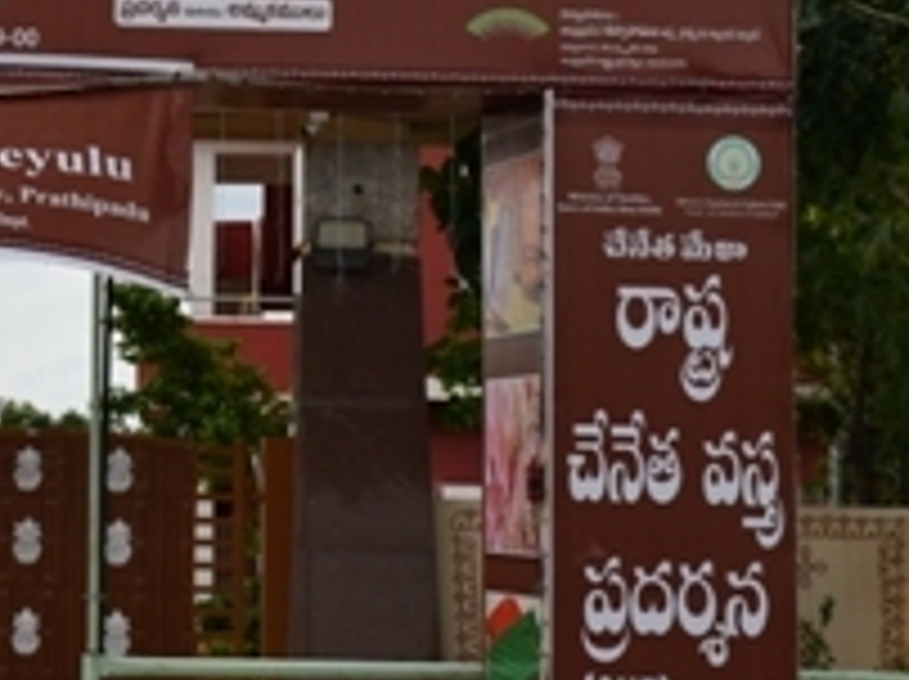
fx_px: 3200
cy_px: 110
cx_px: -135
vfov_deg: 12.1
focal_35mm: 122
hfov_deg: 15.7
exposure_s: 1/250
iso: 100
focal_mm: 27
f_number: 8
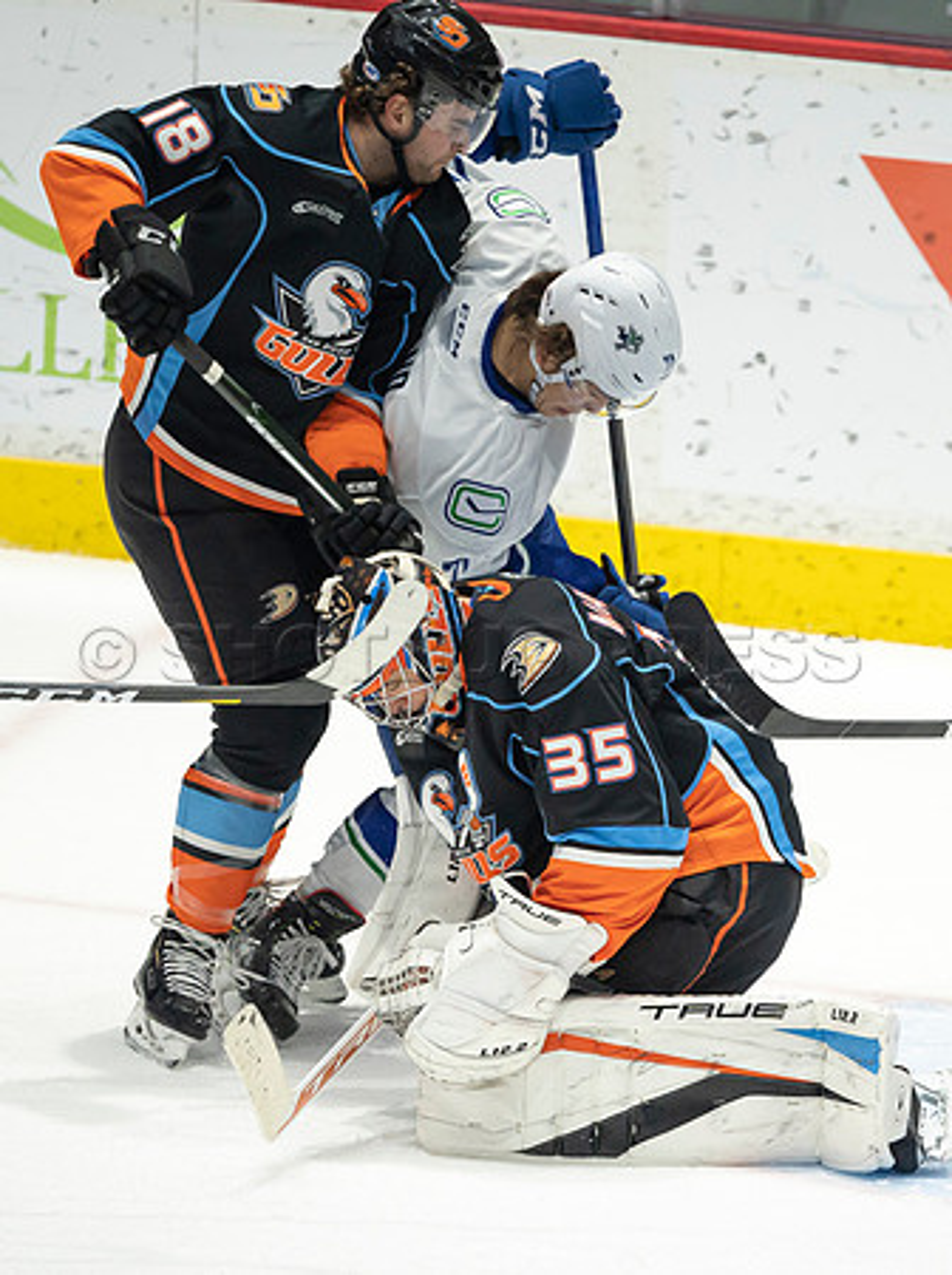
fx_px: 41464
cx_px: 717
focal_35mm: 1128
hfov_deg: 1.3
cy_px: 829
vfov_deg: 1.8
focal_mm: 600
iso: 1600
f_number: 4
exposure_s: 1/640
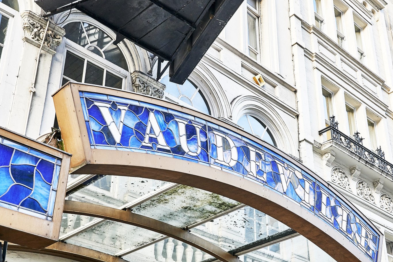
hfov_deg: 36.8
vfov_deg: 25.0
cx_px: 223
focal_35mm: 54
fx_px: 590
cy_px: 171
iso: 640
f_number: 7.1
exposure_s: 1/100
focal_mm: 40
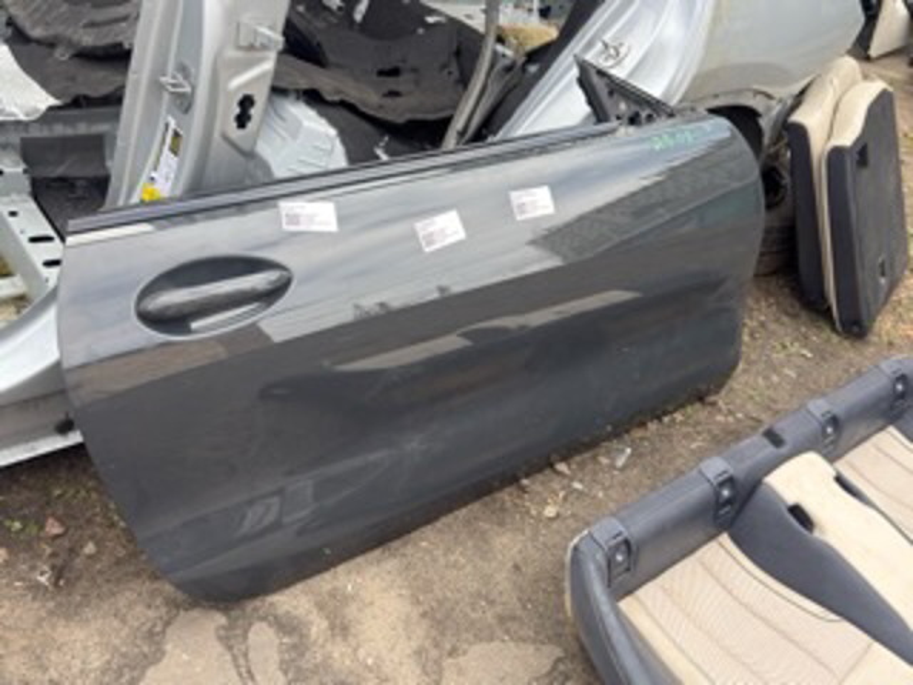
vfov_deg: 40.7
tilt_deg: -36.0
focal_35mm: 35
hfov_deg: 52.6
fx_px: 923
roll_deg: -9.2
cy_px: 342
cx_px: 456
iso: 80
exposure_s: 1/816
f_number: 1.78
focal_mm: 6.76
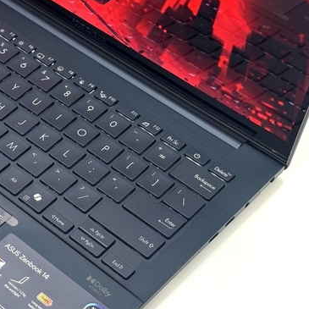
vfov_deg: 18.7
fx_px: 939
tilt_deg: -49.5
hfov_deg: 18.2
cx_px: -3
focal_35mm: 93
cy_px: 157
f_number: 1.78
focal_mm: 6.76
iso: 64
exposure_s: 1/50
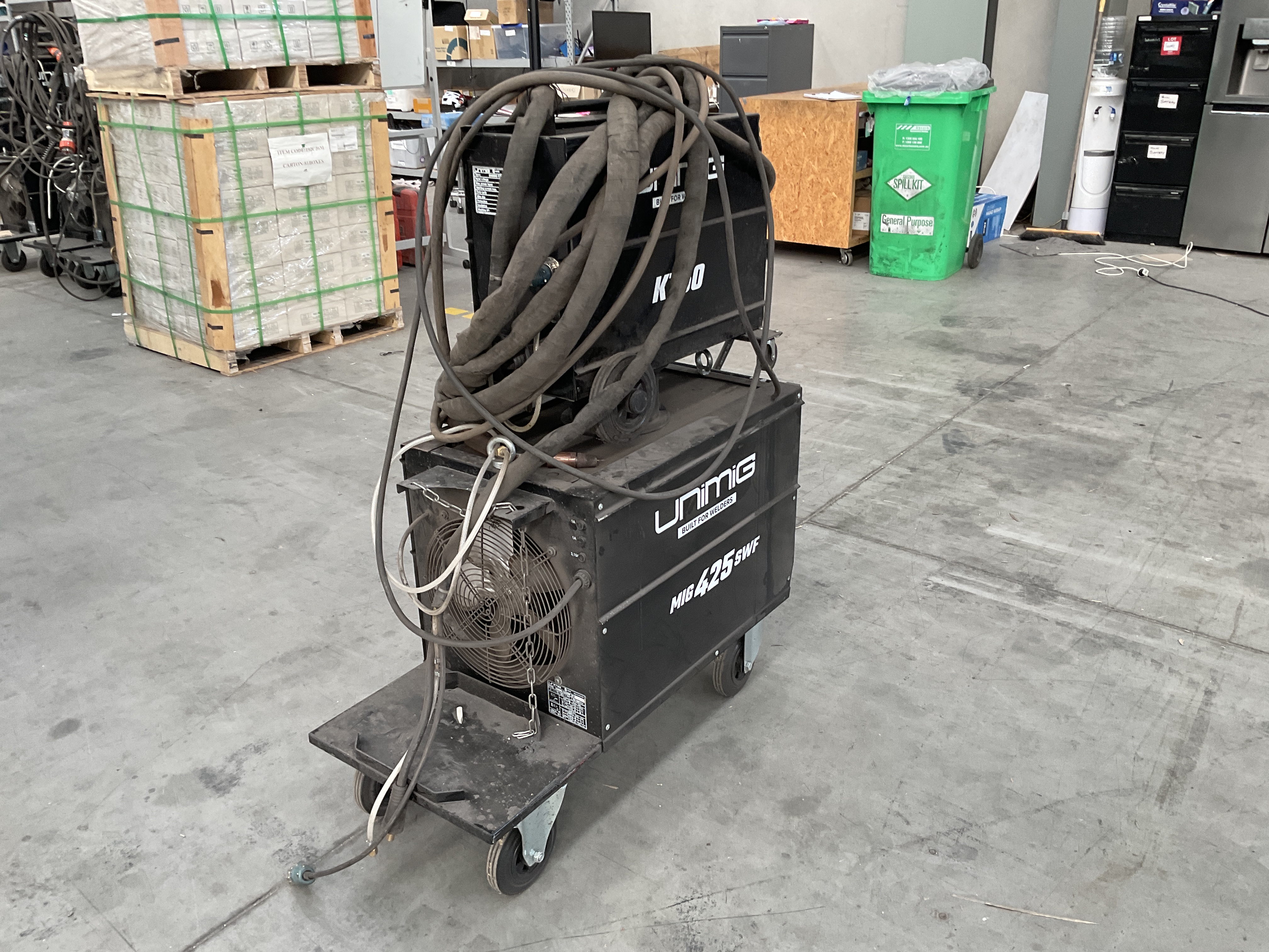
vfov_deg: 48.2
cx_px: 634
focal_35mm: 29
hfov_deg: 61.7
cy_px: 476
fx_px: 1063
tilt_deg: -21.2
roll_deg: +1.6
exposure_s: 1/93
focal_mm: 3
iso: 64
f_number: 1.8
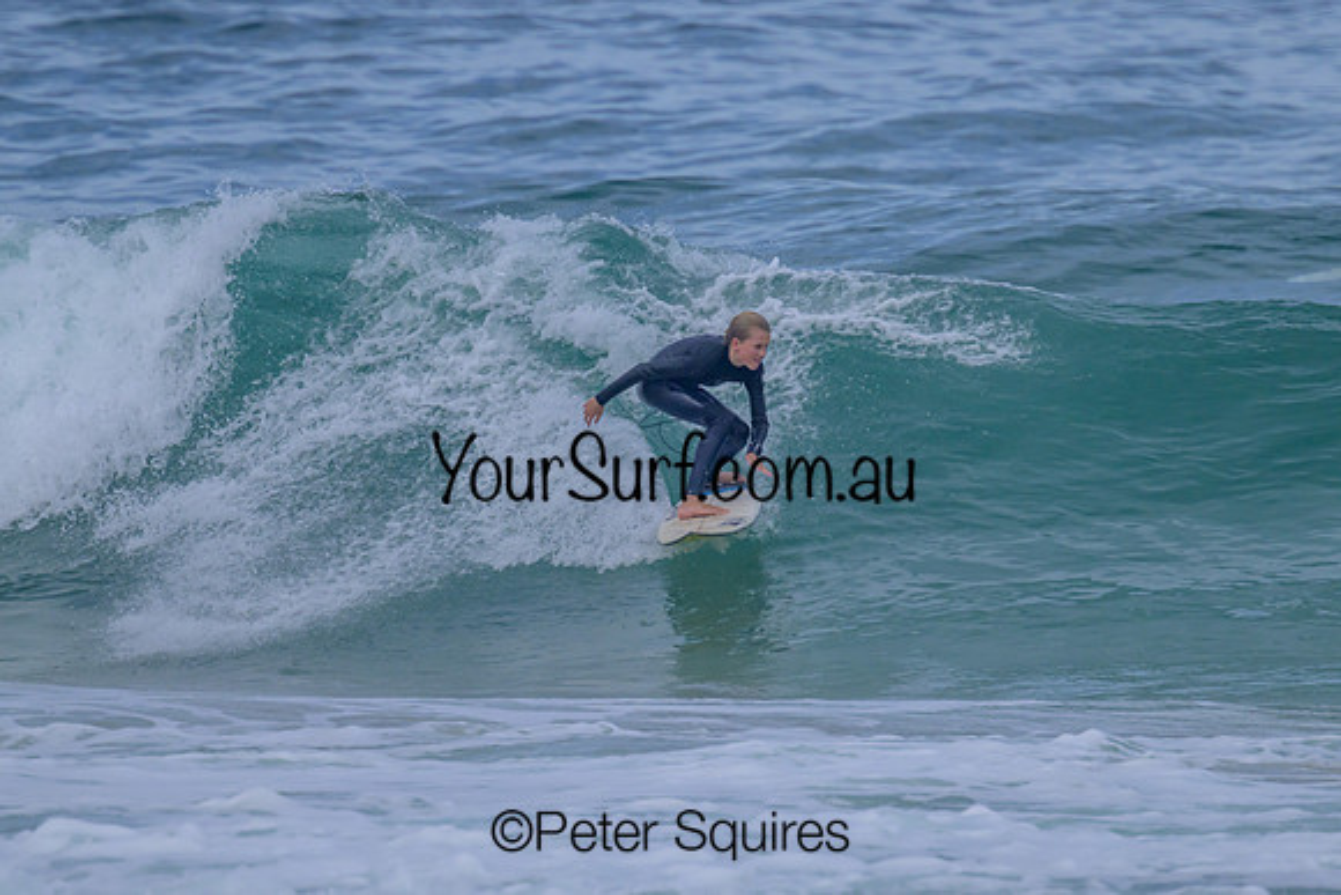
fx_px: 40113
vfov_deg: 1.3
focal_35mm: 1077
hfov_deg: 1.9
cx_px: 682
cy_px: 435
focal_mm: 800
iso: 800
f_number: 11
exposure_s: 1/2000
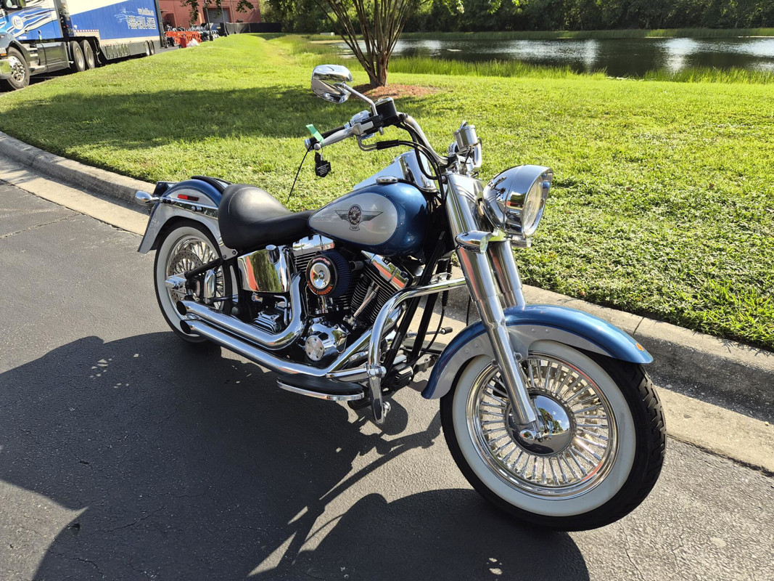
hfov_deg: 73.9
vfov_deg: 58.9
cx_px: 387
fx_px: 514
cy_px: 290
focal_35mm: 23
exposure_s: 1/2232
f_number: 1.8
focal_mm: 5.4
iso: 80
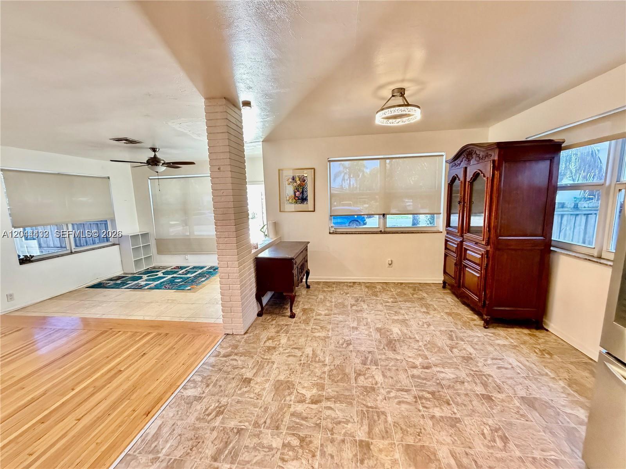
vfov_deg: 85.7
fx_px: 253
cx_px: 313
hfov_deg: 102.1
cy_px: 234
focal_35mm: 14
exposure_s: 1/59
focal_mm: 2.22
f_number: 2.2
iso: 800
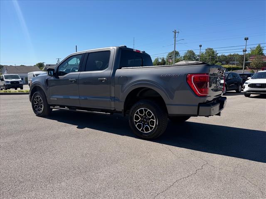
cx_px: 133
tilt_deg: -10.1
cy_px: 100
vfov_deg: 56.8
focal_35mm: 24
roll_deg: -0.2
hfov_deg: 71.6
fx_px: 184
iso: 80
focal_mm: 6.76
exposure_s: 1/4673
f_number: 1.78
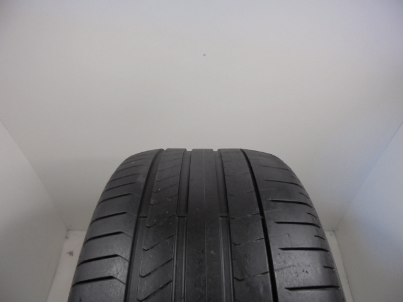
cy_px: 151
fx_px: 303
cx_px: 202
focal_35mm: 26
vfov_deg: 53.1
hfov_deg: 67.3
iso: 100
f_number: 3.5
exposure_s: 1/40
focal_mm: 4.6
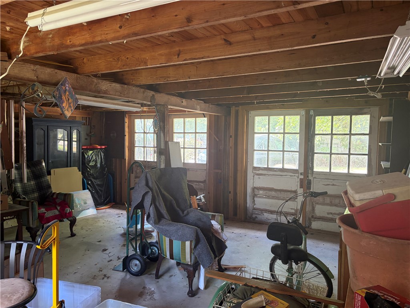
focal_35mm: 26
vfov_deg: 53.1
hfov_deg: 67.3
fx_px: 308
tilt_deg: -2.6
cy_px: 154
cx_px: 205
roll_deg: -2.3
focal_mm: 5.96
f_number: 1.6
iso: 160
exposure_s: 1/60
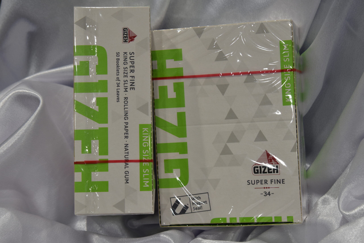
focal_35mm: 82
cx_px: 182
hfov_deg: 24.6
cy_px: 122
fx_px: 834
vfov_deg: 16.6
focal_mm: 55
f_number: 7.1
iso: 500
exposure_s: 1/25
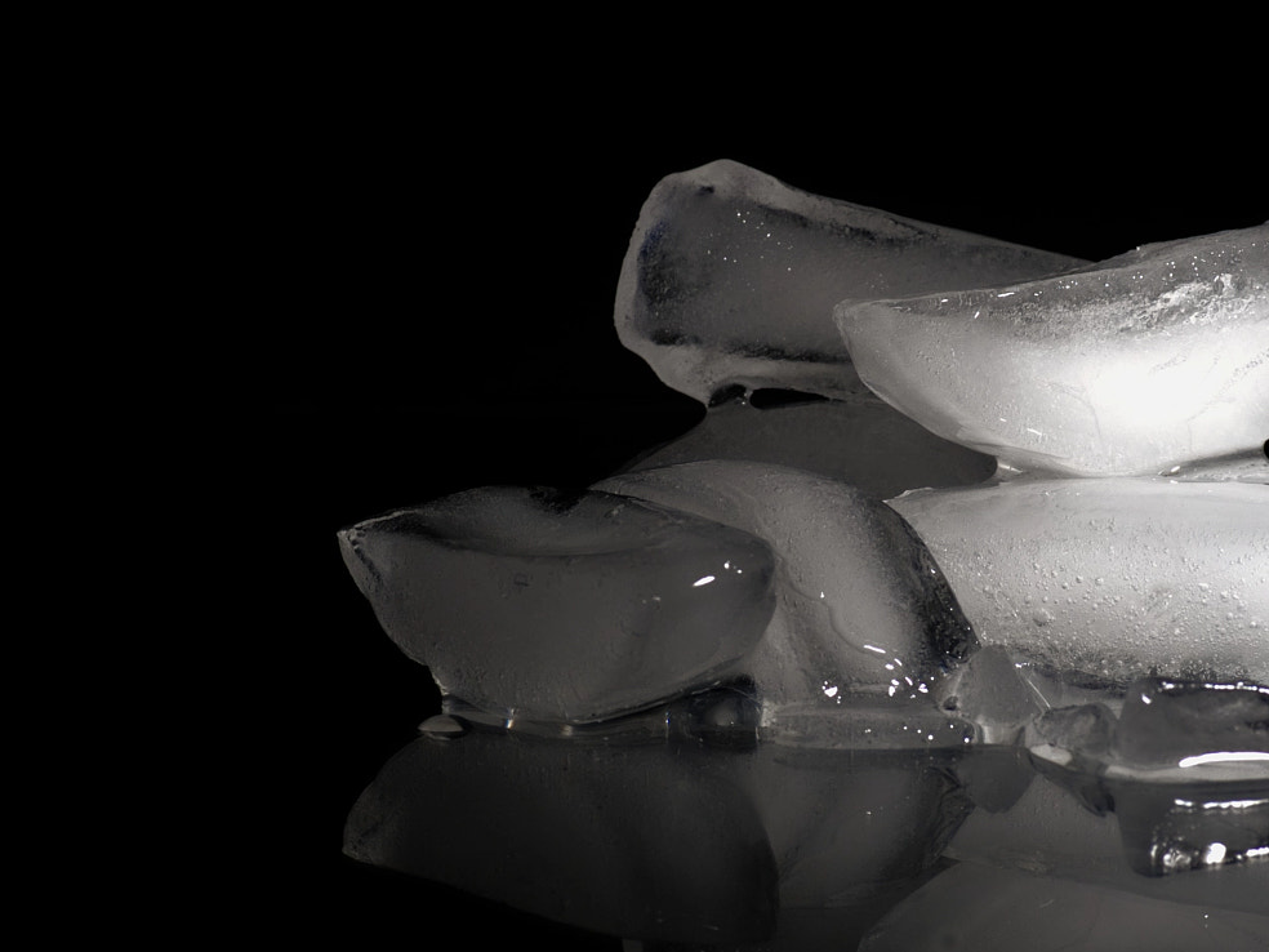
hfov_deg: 12.0
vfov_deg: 9.1
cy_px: 533
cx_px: 827
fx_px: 6012
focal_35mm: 164
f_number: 16
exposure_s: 1/250
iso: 100
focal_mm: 70
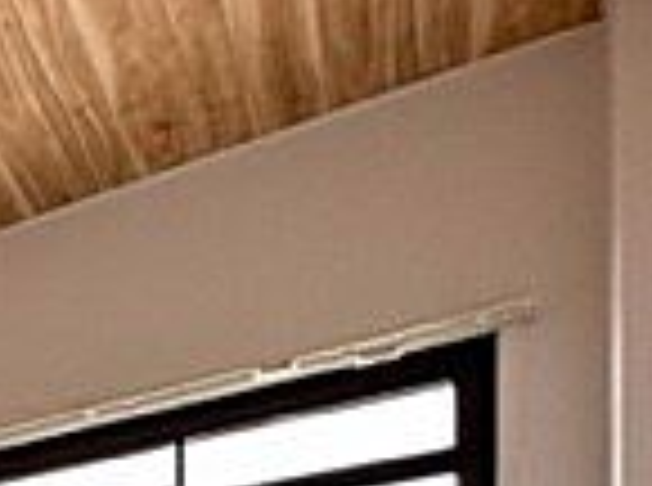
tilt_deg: +0.2
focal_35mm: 62
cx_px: -746
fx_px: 1165
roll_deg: -0.2
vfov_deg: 18.3
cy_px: 886
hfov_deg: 17.6
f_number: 2.2
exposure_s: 1/99
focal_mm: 2.22
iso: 64
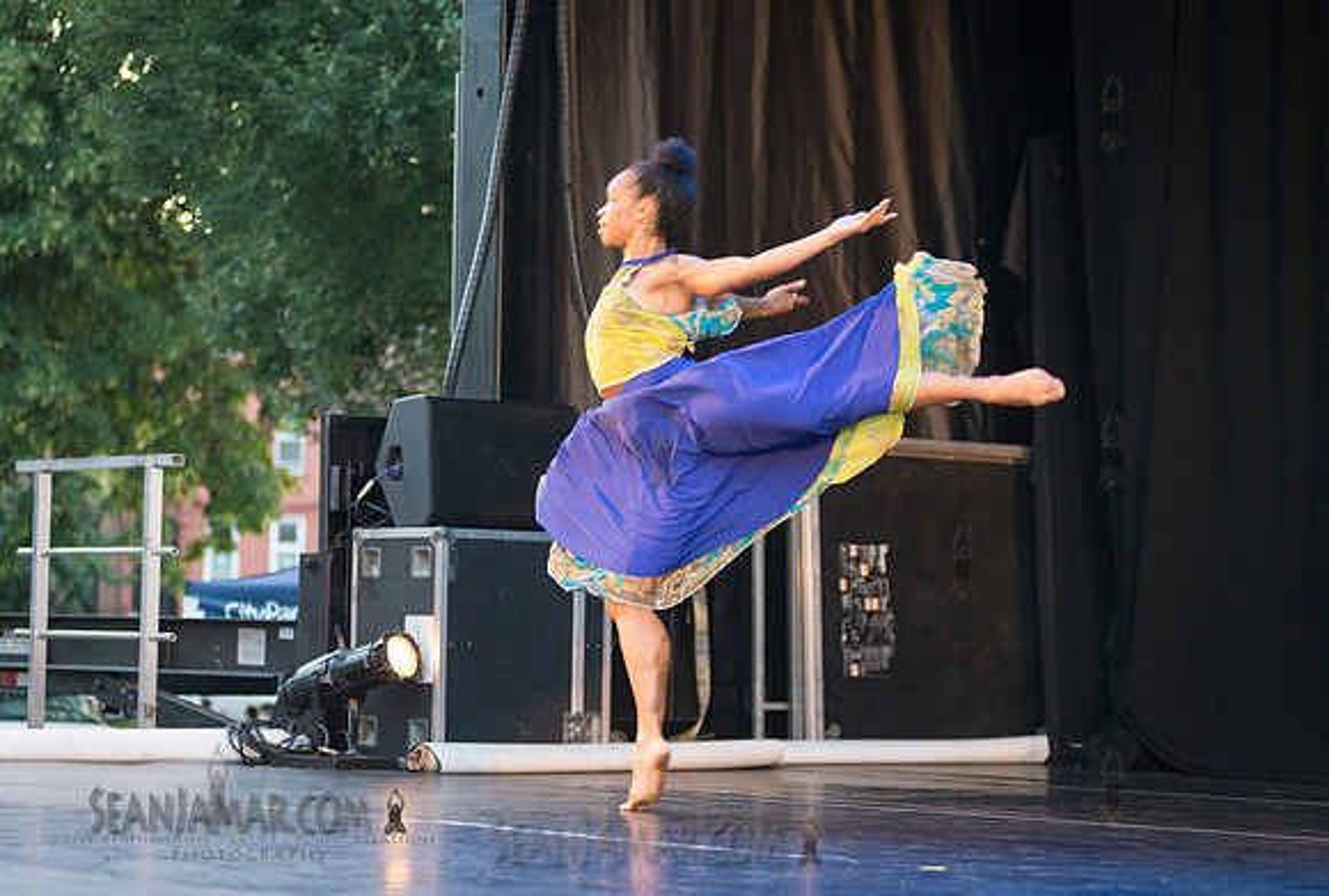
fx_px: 3339
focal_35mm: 90
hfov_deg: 22.5
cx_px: 600
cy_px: 458
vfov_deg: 15.3
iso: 4000
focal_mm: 80
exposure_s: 1/320
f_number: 2.8
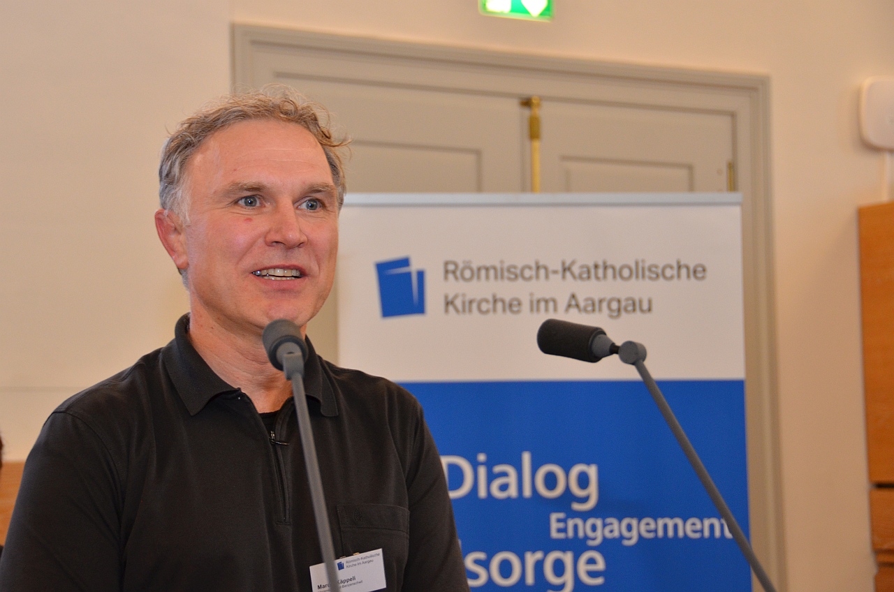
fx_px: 2045
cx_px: 447
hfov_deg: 24.7
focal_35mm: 82
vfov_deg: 16.5
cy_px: 296
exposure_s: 1/60
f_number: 4.8
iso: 800
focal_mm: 55
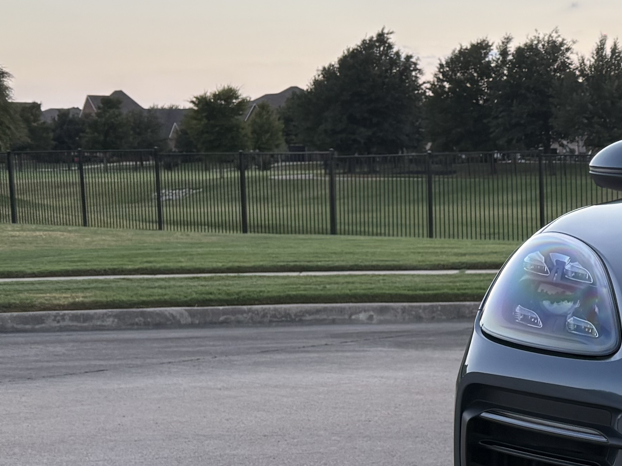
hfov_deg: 20.5
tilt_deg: -6.7
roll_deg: +1.3
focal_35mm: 82
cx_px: 921
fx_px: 1473
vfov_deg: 17.9
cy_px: 345
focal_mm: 5.96
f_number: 1.6
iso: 50
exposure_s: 1/205
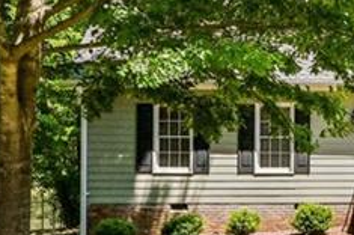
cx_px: 488
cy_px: 67
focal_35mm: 76
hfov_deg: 23.0
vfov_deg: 17.8
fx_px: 748
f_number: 8
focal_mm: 17.5
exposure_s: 1/1250
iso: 400
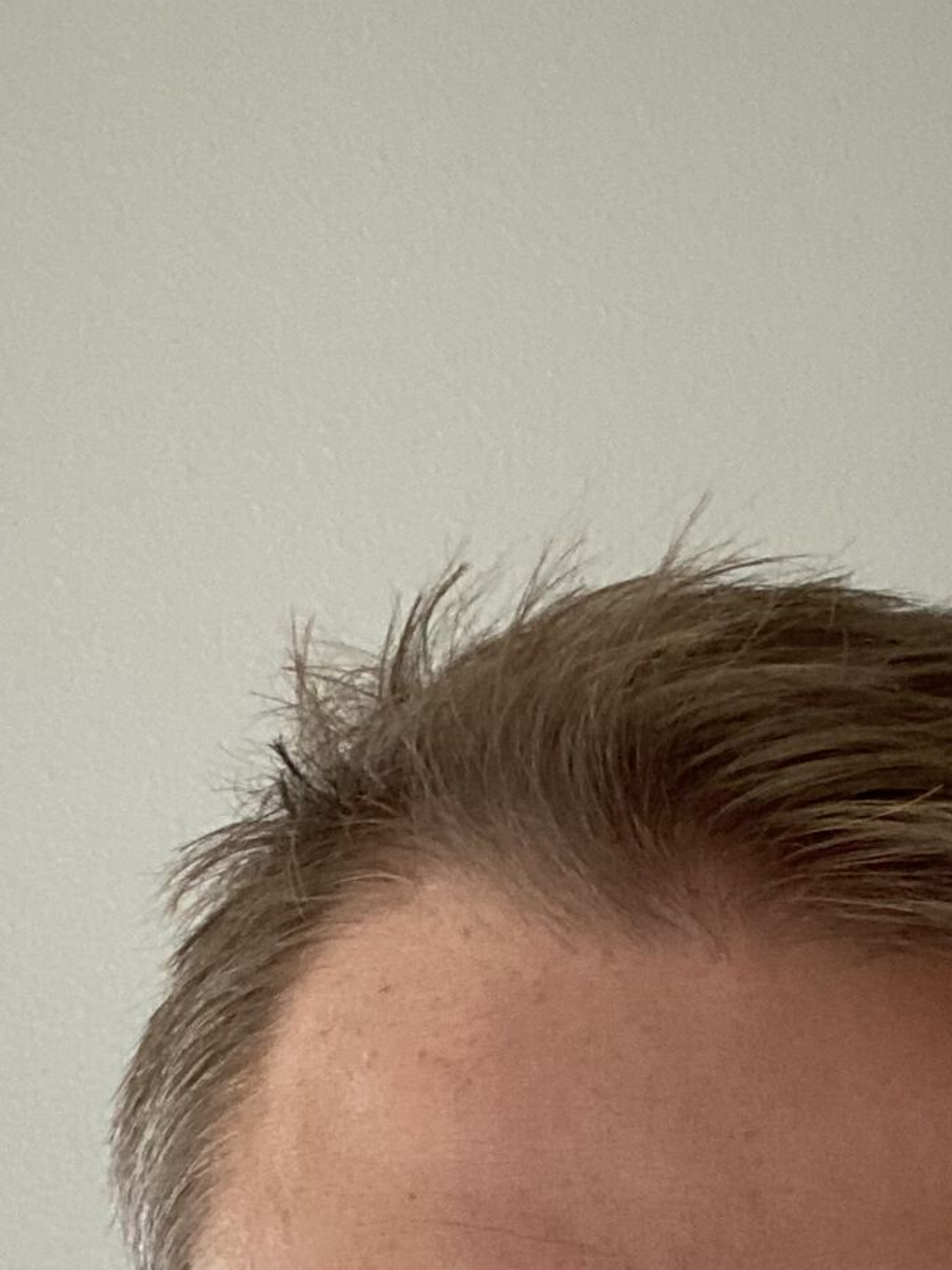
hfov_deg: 17.9
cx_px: 618
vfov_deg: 21.8
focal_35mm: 82
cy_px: 1586
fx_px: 3009
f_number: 2.2
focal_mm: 2.71
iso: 250
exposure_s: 1/50
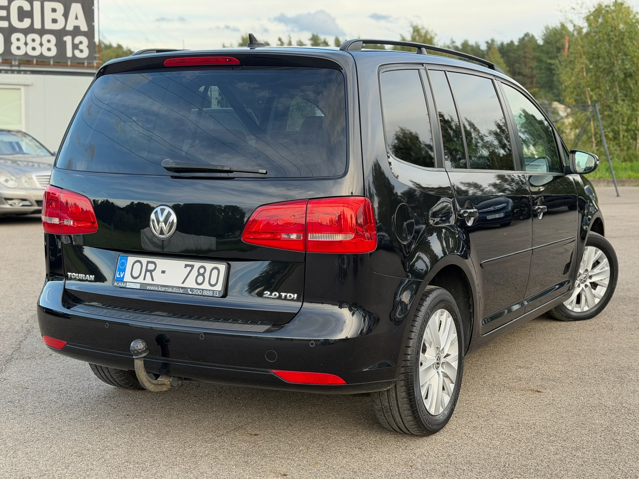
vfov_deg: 30.3
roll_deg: +1.1
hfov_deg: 39.7
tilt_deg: -7.4
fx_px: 886
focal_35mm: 48
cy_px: 240
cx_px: 320
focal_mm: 6.76
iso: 64
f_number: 1.78
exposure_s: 1/227
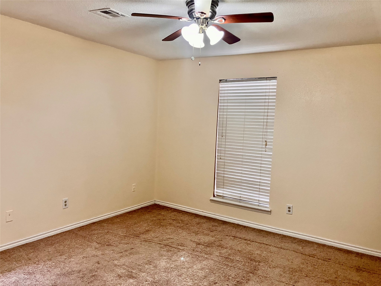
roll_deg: -1.7
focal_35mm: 28
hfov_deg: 63.4
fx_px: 308
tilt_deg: -3.4
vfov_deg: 49.7
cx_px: 190
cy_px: 143
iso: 160
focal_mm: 3.99
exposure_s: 1/60
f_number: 1.8
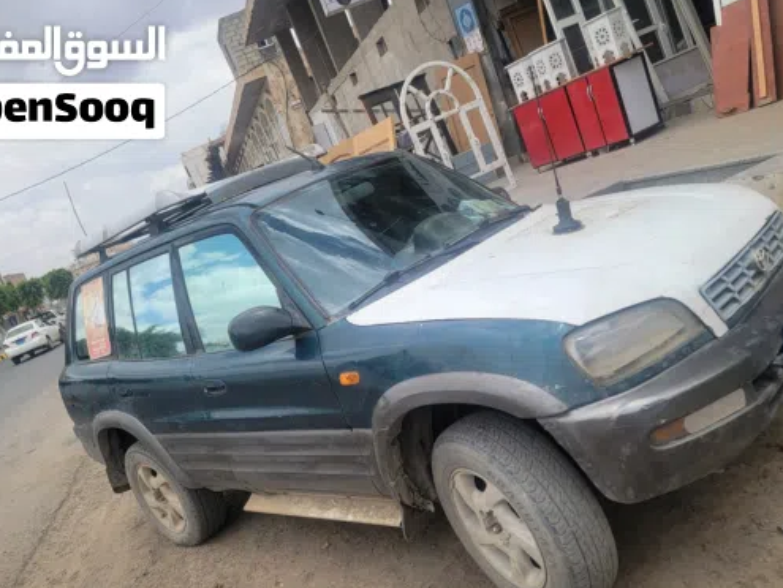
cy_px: 367
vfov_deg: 45.1
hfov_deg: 58.3
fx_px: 702
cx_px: 403
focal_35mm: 31
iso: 16
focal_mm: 6.7
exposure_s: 1/692
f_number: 1.8
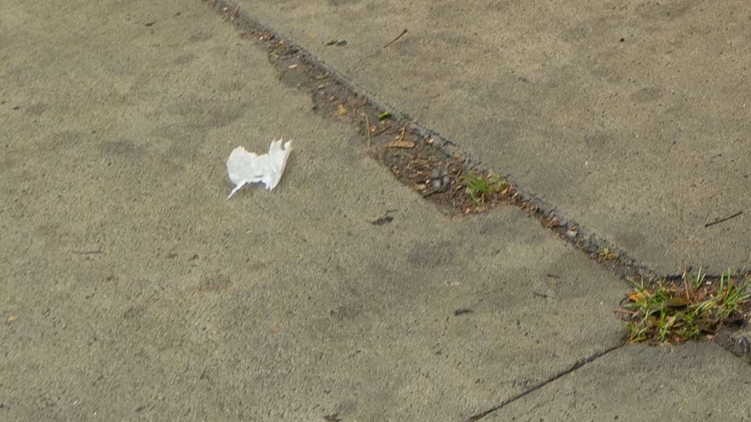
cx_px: 1186
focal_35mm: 102
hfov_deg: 18.2
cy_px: -499
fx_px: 2031
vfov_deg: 10.6
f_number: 5.6
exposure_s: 1/100
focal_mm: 24
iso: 400
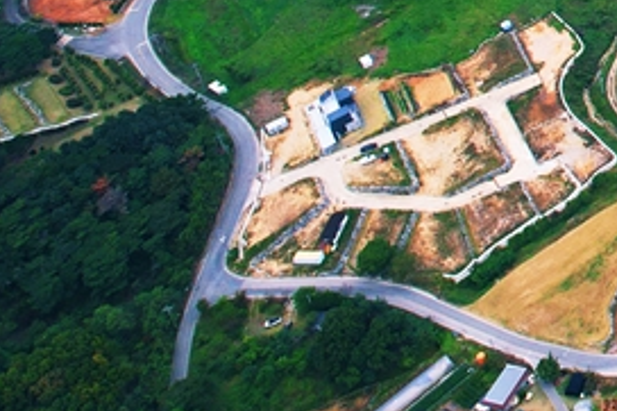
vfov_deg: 12.7
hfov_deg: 16.2
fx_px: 1593
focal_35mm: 93
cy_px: -437
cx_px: 1279
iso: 110
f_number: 2.8
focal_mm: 8.38
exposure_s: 1/240
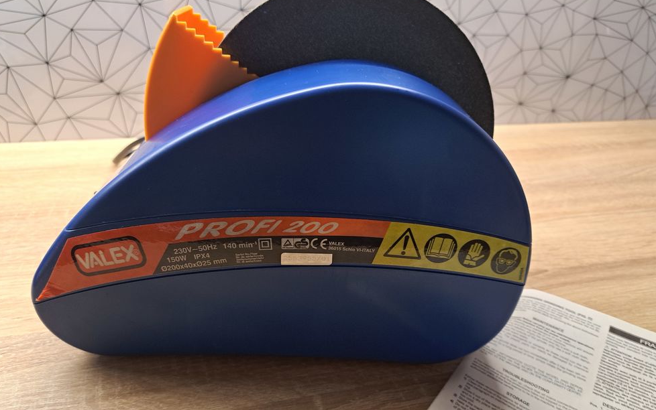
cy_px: 222
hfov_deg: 70.4
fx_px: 465
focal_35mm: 26
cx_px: 327
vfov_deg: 47.6
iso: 200
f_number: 1.8
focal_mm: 5.23
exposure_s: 1/50
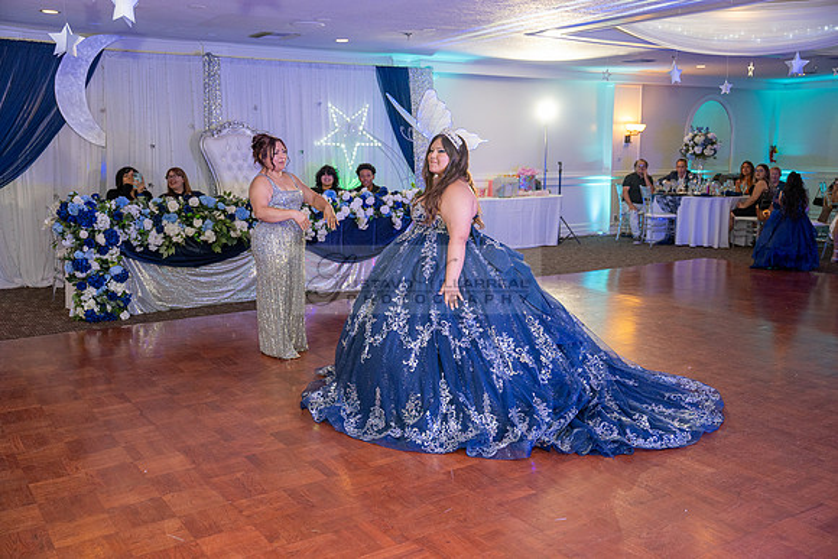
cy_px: 280
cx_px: 419
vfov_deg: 38.9
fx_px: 792
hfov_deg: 55.8
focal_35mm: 34
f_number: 2.8
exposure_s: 1/200
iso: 1250
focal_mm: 34
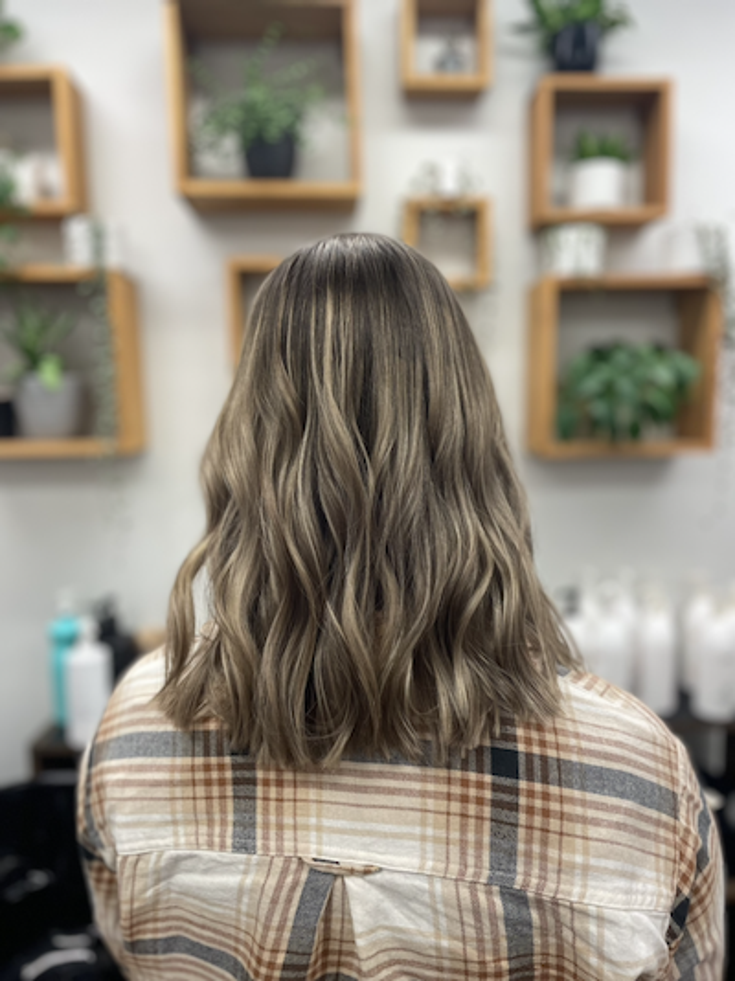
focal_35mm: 26
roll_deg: +1.7
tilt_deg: -6.7
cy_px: 490
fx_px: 737
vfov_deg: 67.3
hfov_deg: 53.0
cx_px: 368
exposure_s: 1/120
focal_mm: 4.2
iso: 100
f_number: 1.6
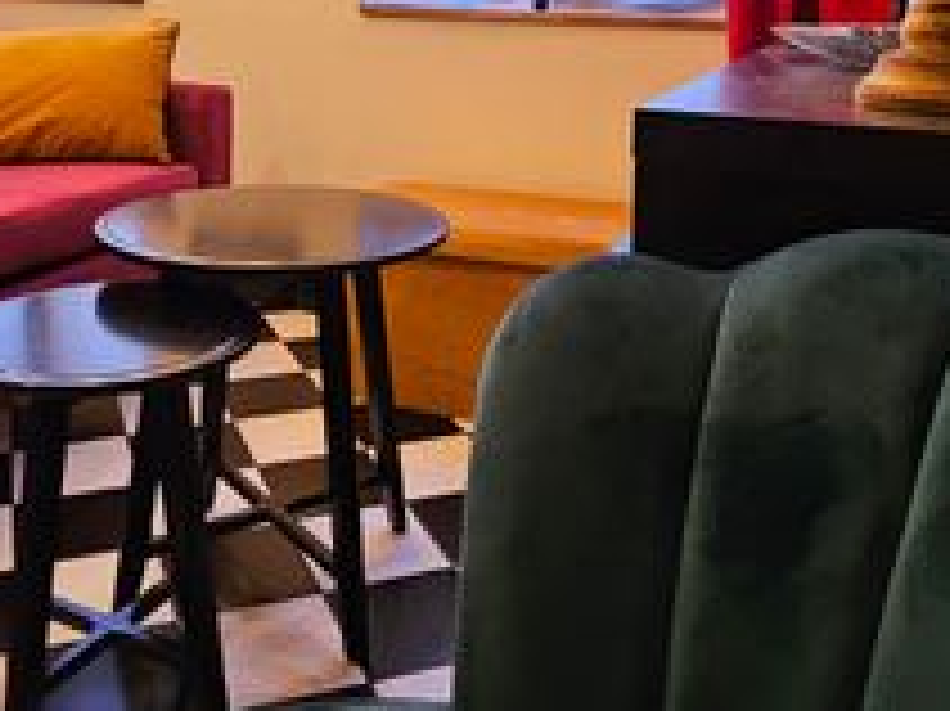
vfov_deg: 36.2
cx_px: 414
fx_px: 1015
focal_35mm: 37
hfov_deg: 50.0
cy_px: 68
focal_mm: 1.7
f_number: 2.2
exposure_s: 1/33
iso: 320
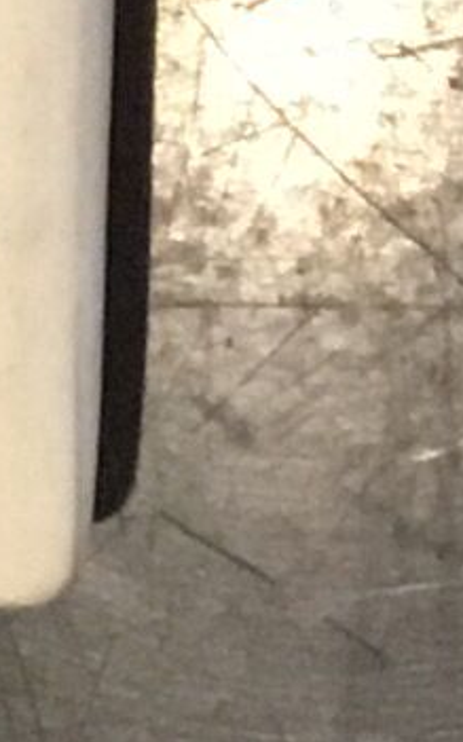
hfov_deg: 4.3
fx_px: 6186
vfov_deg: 6.3
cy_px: -1414
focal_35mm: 306
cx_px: 11
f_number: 2.4
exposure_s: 1/17
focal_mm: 3.3
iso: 250
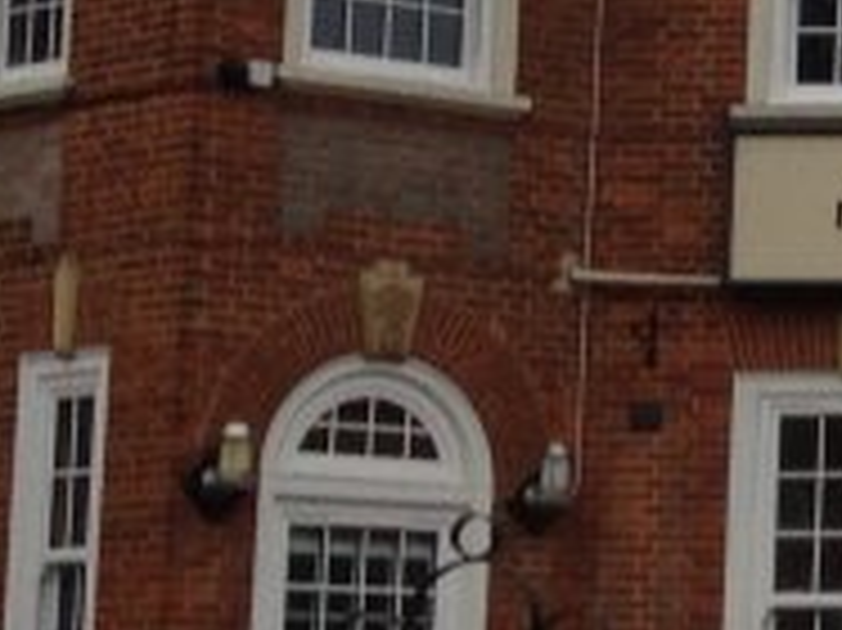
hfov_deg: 8.5
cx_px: 2094
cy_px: 72
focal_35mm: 212
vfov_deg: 7.0
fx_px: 5153
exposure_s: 1/100
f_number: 2.4
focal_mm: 4.12
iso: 80
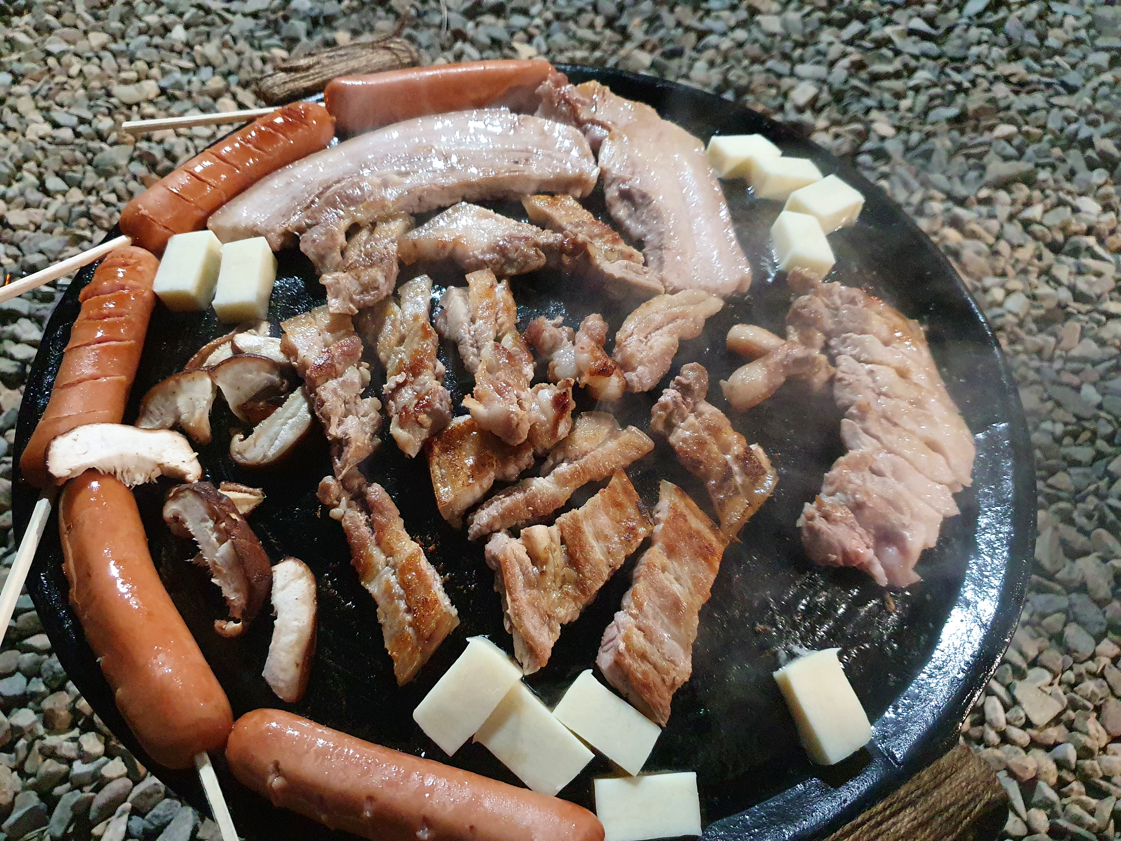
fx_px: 842
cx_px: 560
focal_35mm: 26
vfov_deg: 53.1
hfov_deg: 67.3
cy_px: 420
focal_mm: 4.32
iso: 640
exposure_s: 1/30
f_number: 1.5
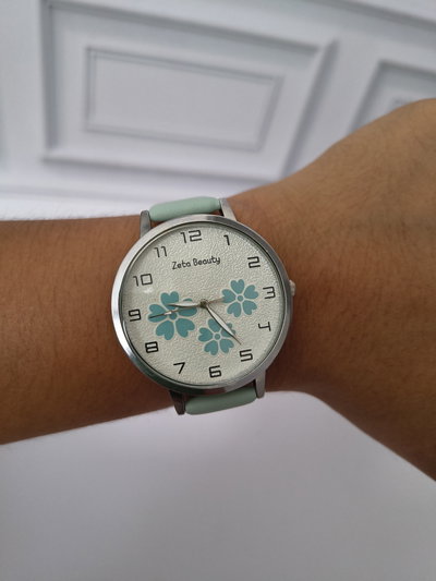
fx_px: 403
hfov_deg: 56.8
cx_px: 218
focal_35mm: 24
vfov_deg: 71.6
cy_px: 290
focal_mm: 5.56
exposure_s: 1/50
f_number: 1.8
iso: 827
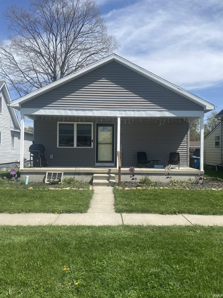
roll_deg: +0.3
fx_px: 223
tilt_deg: +0.1
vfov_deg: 67.3
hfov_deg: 53.1
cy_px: 149
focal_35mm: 26
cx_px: 112
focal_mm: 4.25
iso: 32
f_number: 1.8
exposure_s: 1/3300
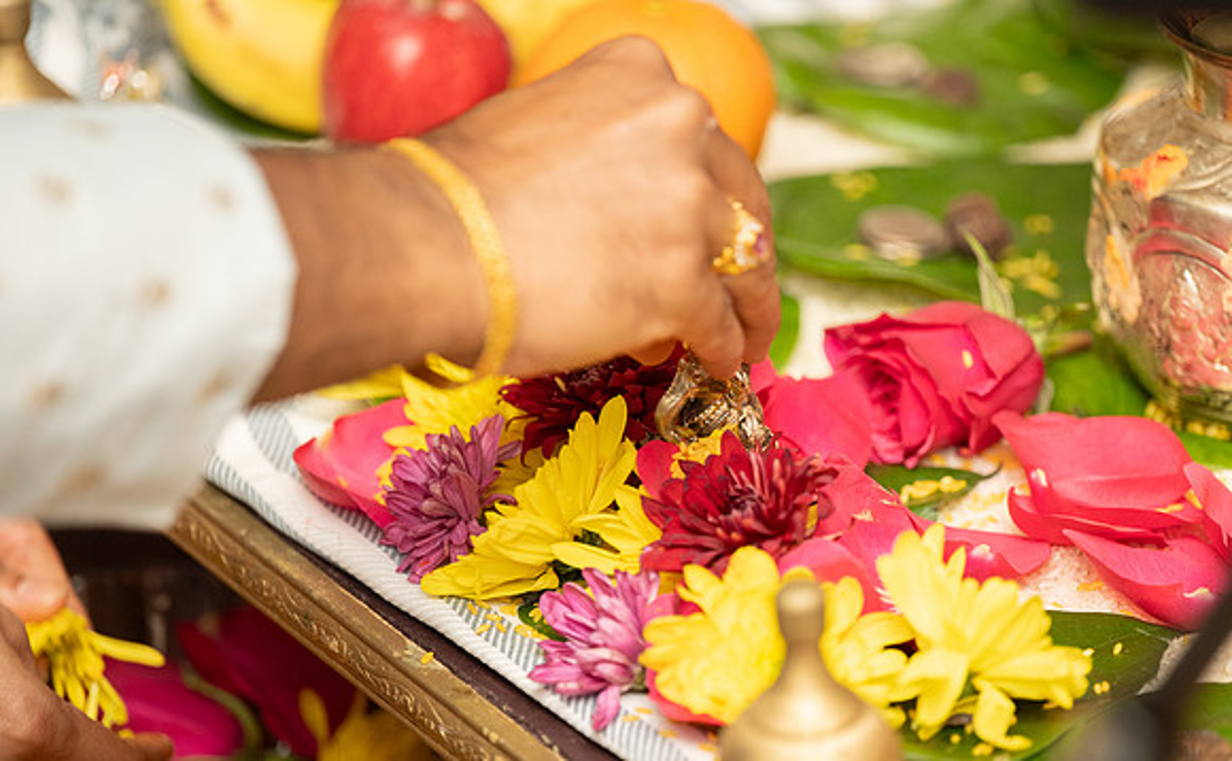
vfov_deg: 5.0
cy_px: 478
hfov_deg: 8.1
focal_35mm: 260
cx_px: 687
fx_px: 8694
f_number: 2.8
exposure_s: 1/200
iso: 500
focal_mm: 185
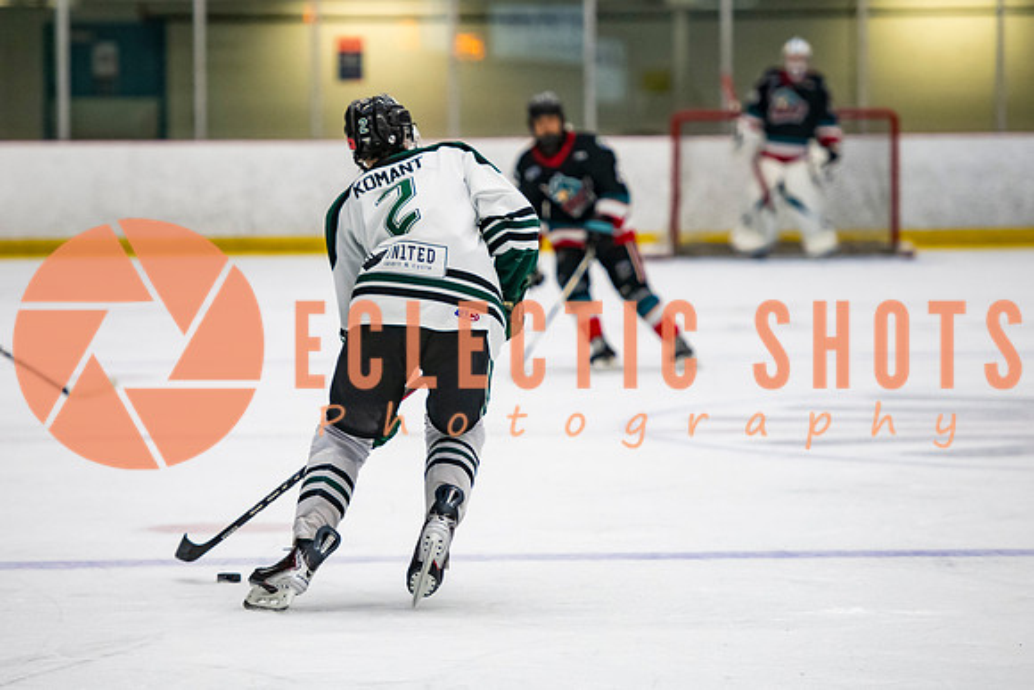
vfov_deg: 5.8
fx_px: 6857
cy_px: 325
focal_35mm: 239
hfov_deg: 8.6
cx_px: 450
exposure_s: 1/640
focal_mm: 160
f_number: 3.2
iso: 2000
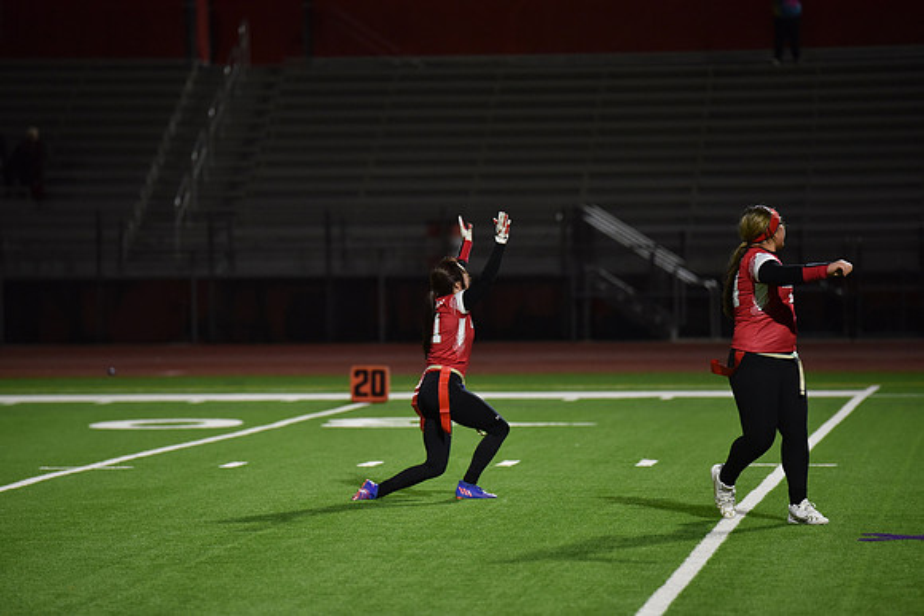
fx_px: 5134
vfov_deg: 6.9
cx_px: 462
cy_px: 308
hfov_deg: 10.3
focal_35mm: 200
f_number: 2.8
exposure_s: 1/640
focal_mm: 200
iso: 2800
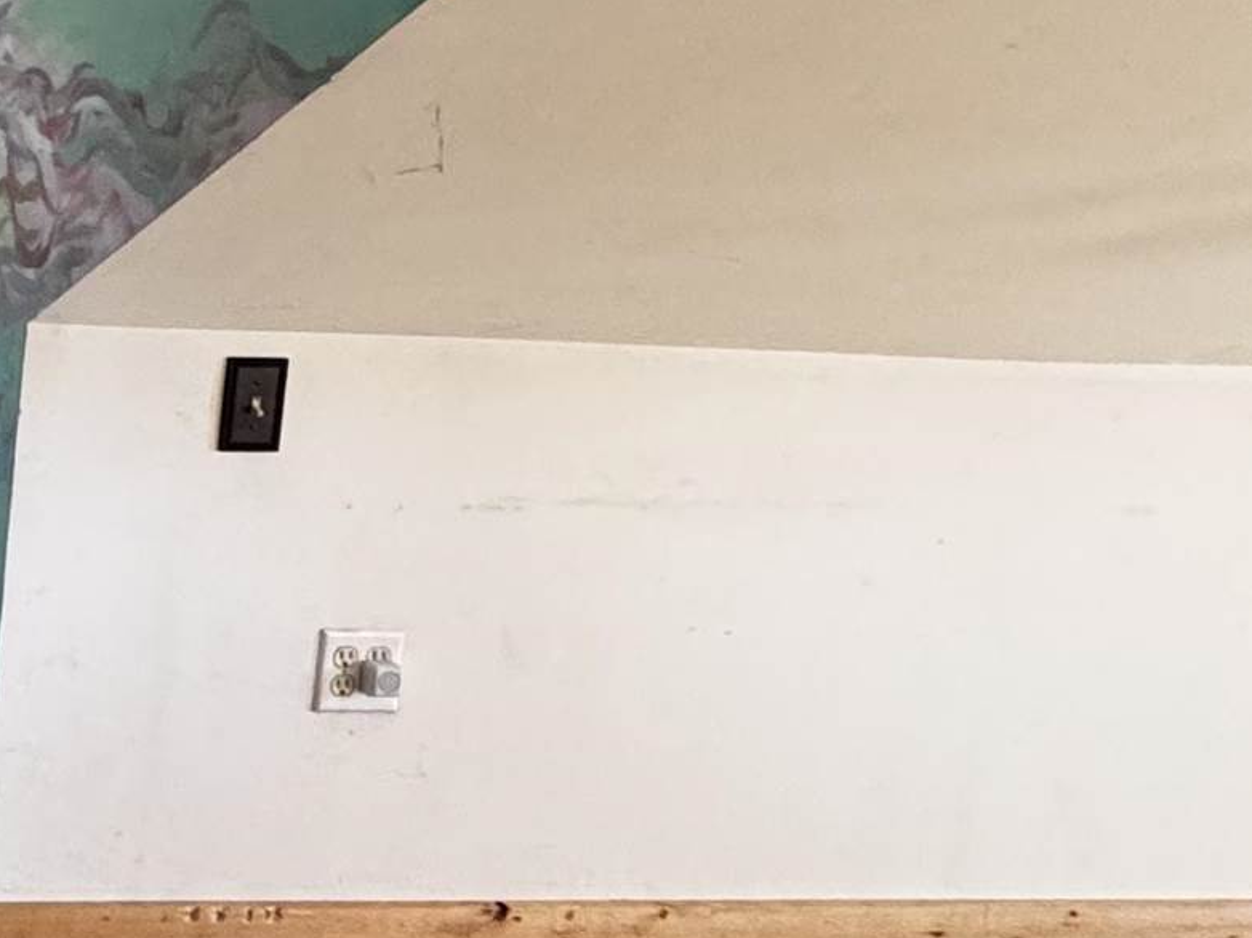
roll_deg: -1.9
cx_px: -801
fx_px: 1989
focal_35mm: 55
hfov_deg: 24.0
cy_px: 189
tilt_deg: -6.9
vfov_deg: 26.1
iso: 320
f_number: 2.2
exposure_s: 1/72
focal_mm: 2.22
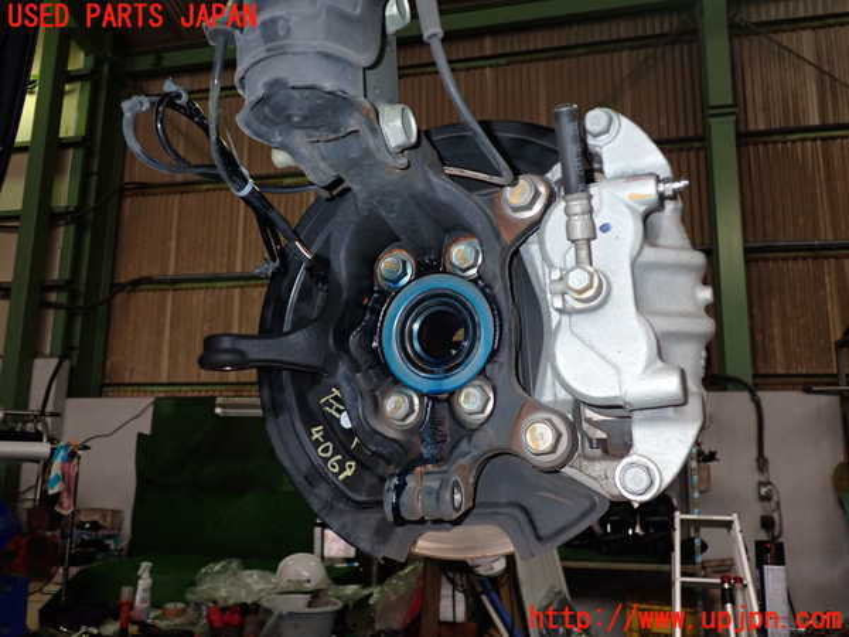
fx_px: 736
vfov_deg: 46.8
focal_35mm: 30
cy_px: 318
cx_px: 424
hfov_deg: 60.0
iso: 250
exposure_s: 1/30
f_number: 6.3
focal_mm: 5.4
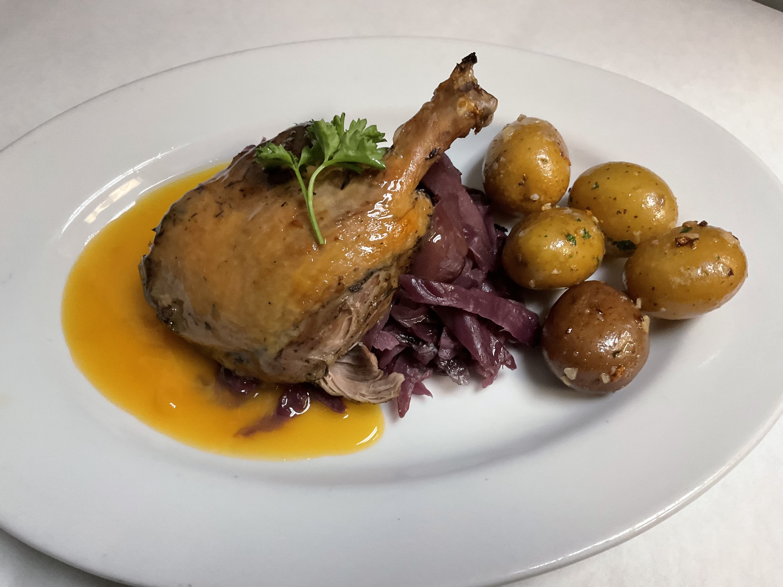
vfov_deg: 48.2
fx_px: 656
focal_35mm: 29
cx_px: 392
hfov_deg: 61.7
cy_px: 294
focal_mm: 3
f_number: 1.8
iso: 200
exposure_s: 1/60
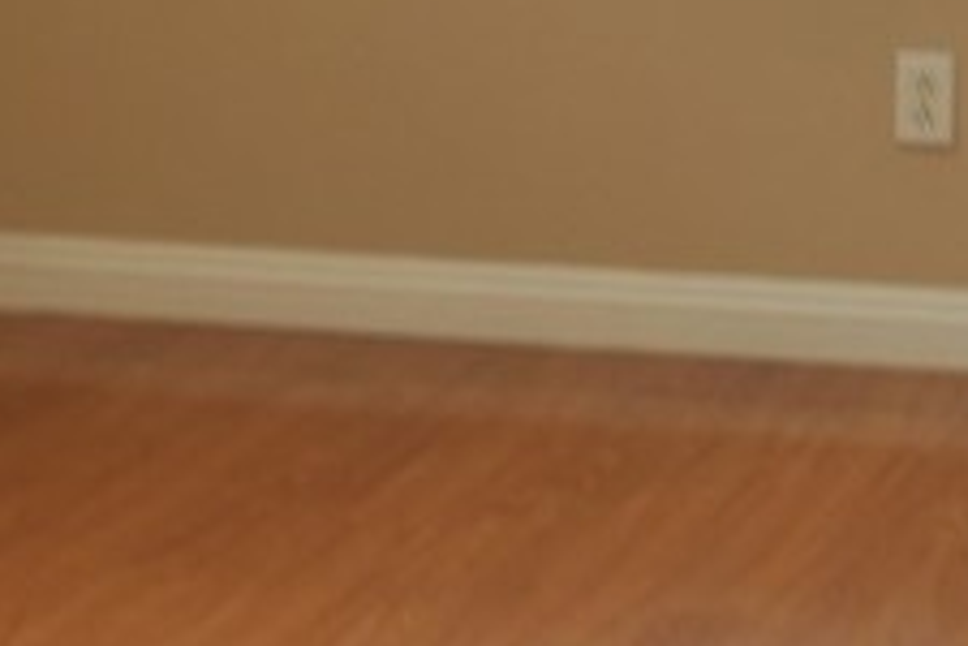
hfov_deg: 13.4
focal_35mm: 150
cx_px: 1127
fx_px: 4033
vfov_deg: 9.0
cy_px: -155
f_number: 8
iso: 200
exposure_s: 1/13
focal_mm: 22
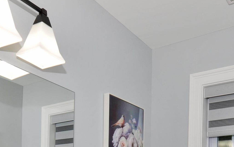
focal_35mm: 46
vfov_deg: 23.8
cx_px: 138
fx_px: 293
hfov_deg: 43.3
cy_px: 203
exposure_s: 1/125
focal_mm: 15
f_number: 7.1
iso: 280
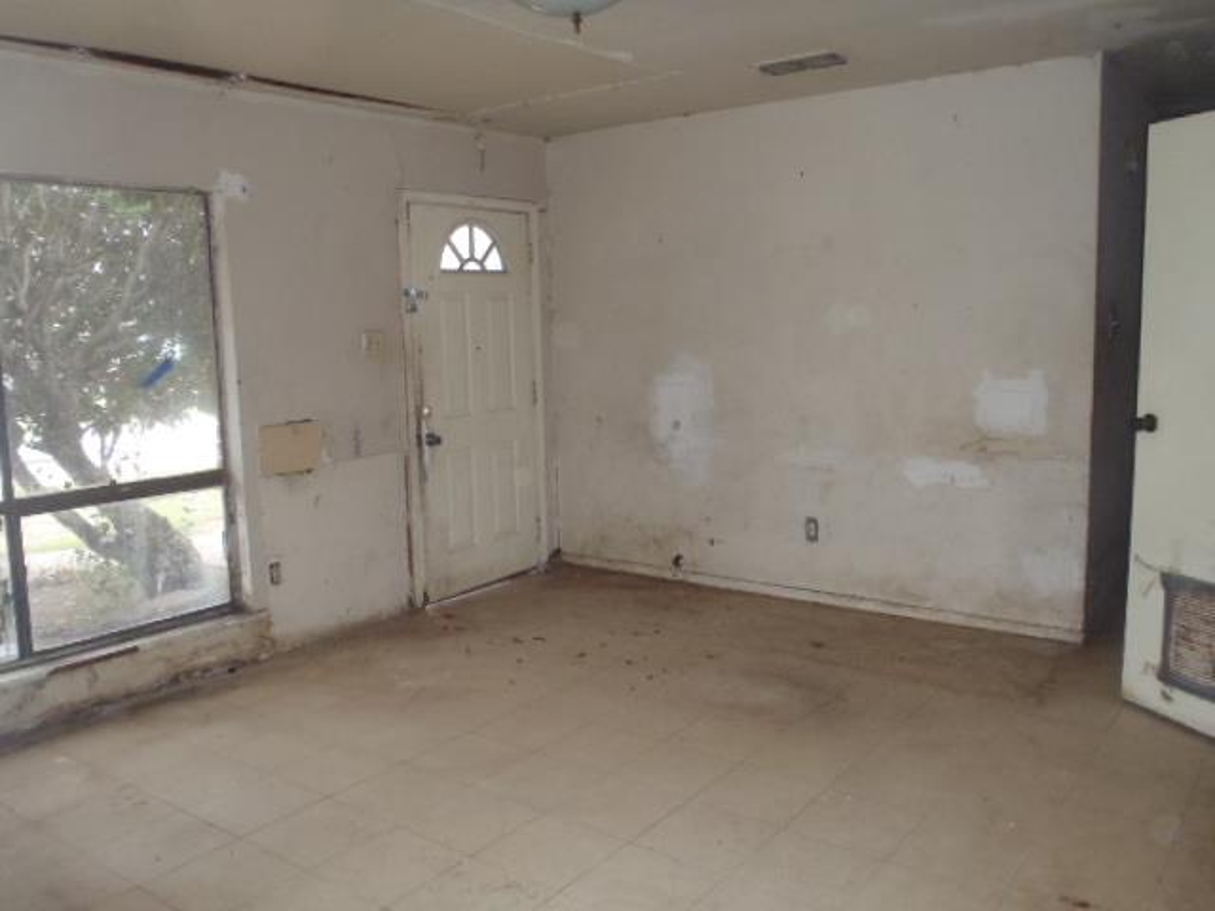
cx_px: 608
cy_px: 456
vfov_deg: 49.7
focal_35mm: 28
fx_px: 983
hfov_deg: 63.4
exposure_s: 1/30
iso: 400
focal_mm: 5
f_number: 3.9
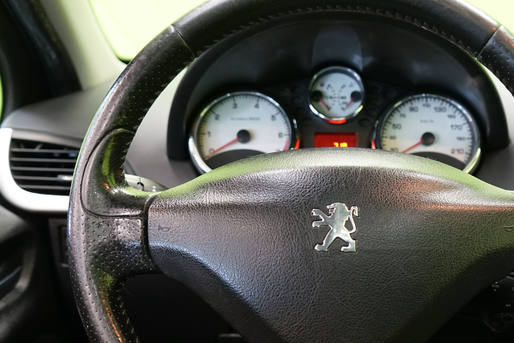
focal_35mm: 45
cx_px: 333
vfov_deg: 29.7
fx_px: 642
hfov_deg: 43.1
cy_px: 228
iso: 2000
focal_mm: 29
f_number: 4.5
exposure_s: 1/20
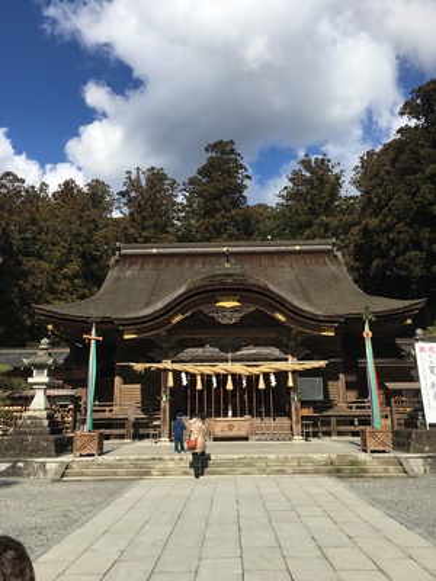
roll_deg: +1.0
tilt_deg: +15.8
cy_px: 290
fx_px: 487
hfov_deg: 48.2
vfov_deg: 61.7
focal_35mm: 29
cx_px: 218
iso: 25
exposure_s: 1/2404
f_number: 2.2
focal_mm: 4.15
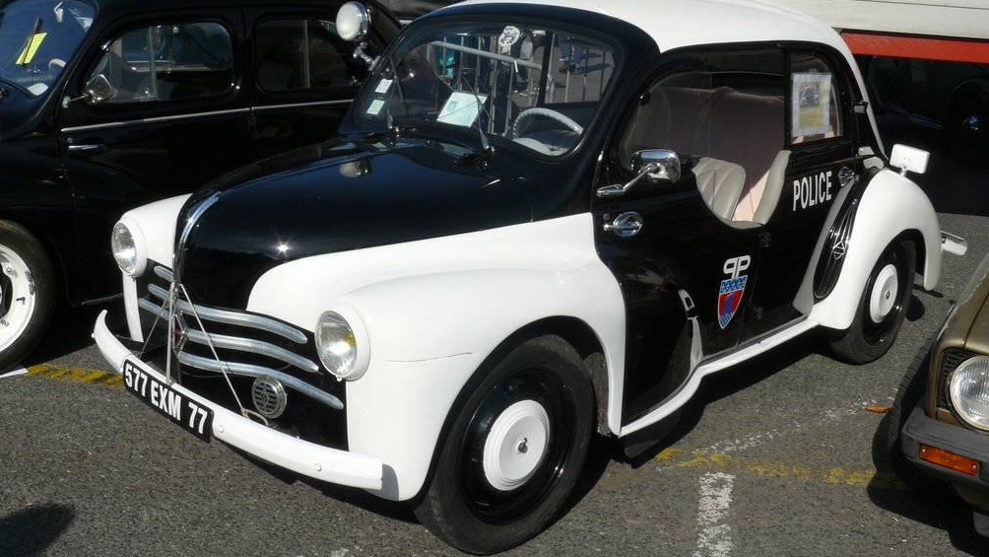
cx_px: 494
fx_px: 1049
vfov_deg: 29.6
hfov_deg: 50.5
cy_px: 227
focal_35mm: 40
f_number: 7.1
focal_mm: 6
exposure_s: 1/400
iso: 100
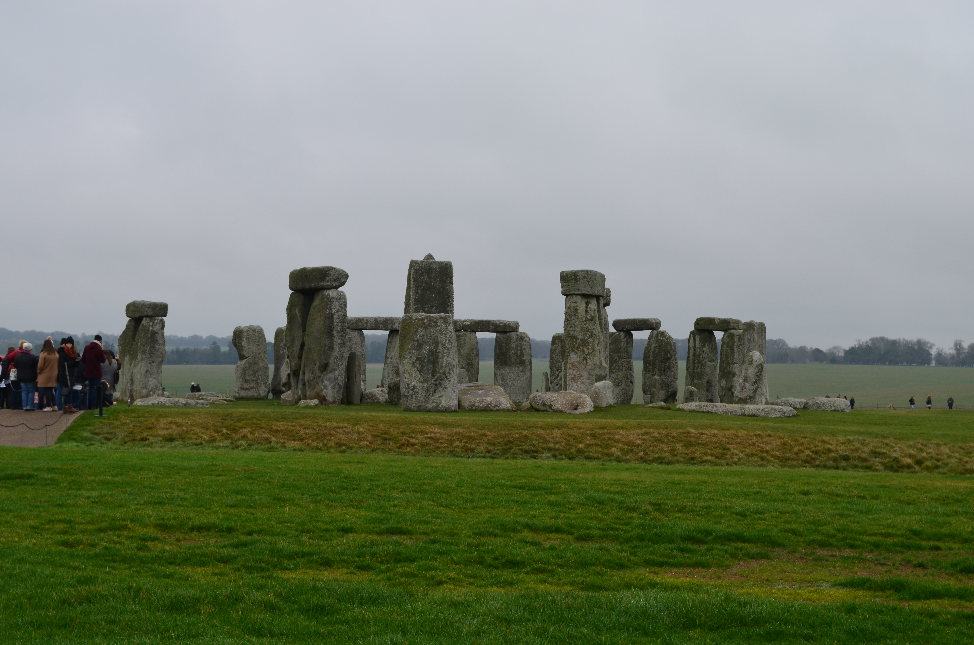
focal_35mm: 66
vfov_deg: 20.5
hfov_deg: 30.6
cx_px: 487
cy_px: 322
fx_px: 1782
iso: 200
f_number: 10
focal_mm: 44
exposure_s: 1/80
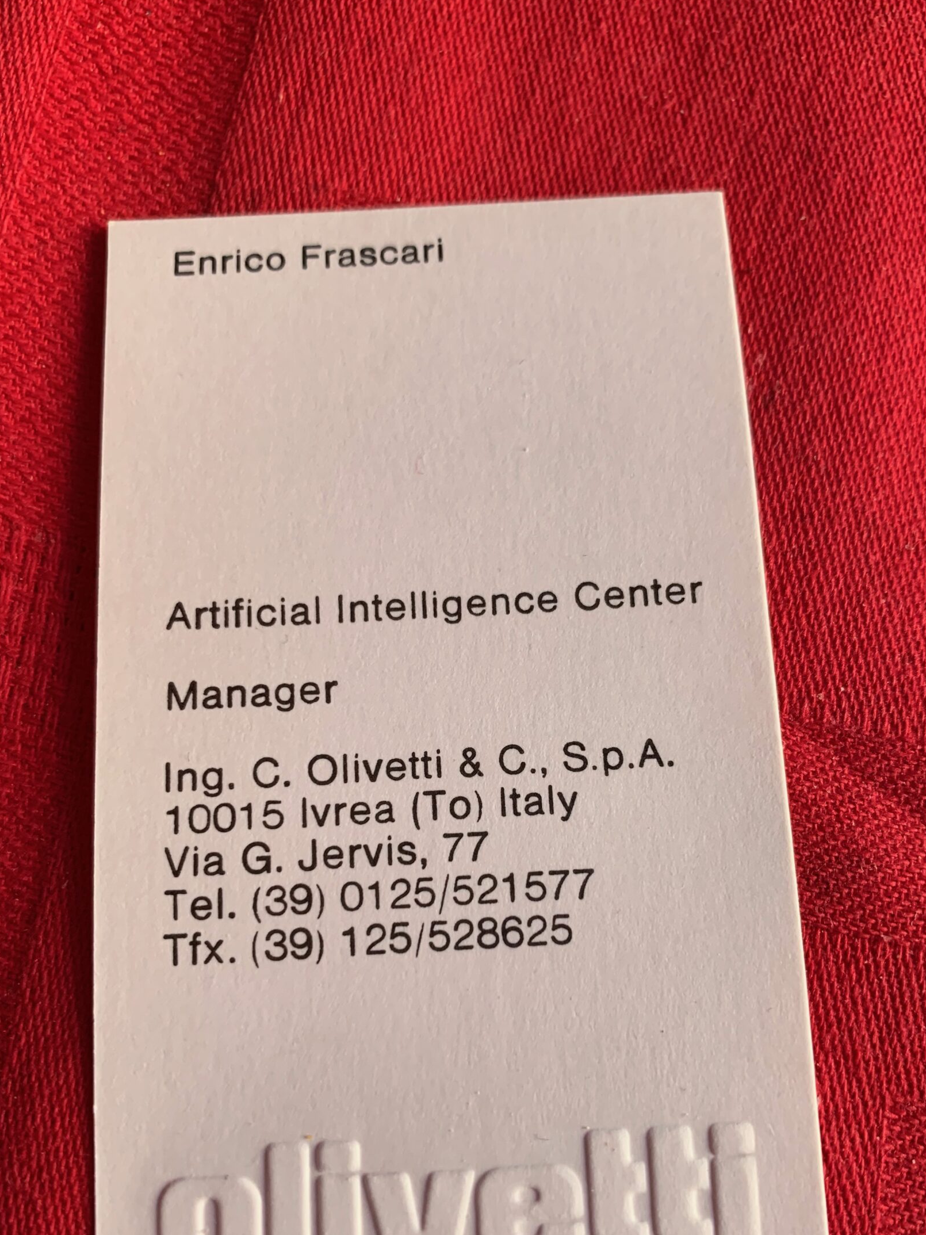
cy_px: 712
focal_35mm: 31
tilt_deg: -78.1
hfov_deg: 45.4
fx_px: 1106
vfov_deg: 58.1
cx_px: 494
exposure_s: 1/121
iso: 80
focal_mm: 4.25
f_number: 1.8
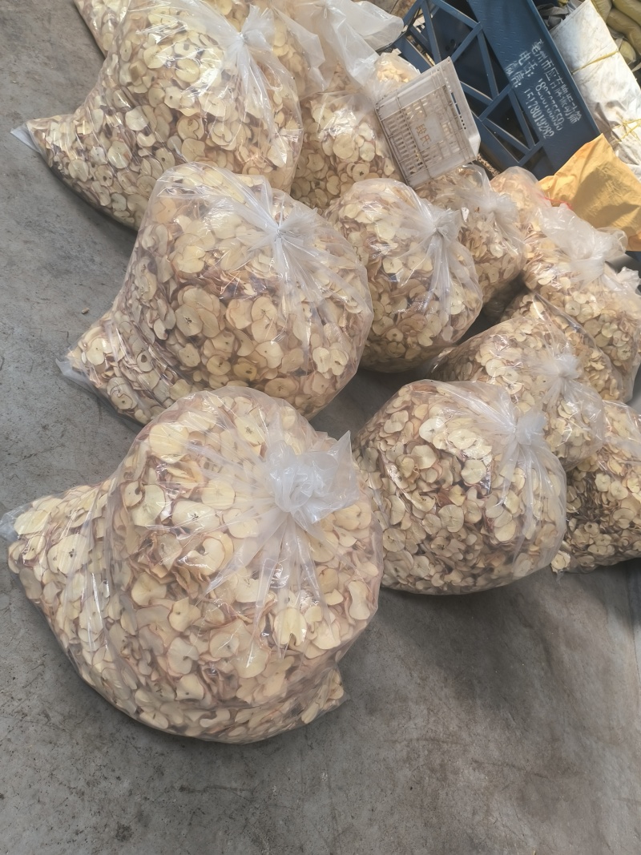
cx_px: 320
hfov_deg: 51.3
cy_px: 428
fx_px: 667
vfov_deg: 65.3
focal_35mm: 27
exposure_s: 1/100
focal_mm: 5.52
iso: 183
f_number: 1.9
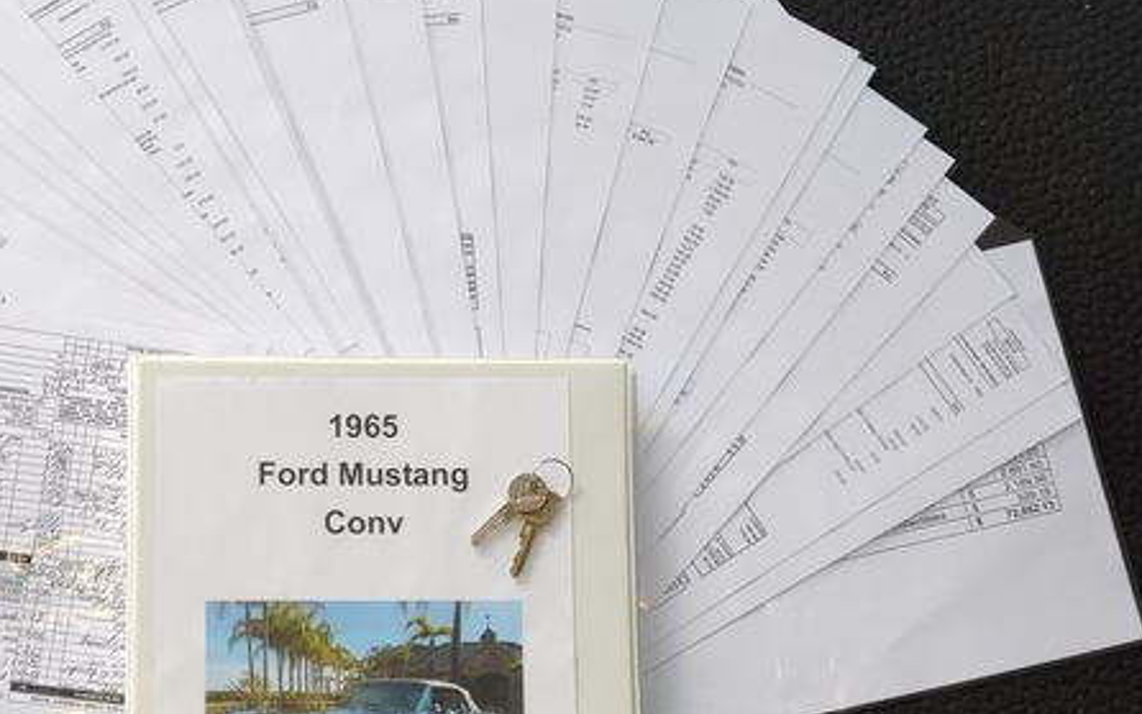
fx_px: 2366
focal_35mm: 76
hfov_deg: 27.0
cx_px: 369
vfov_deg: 17.2
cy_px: 392
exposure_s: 1/120
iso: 350
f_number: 2.4
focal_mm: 5.88
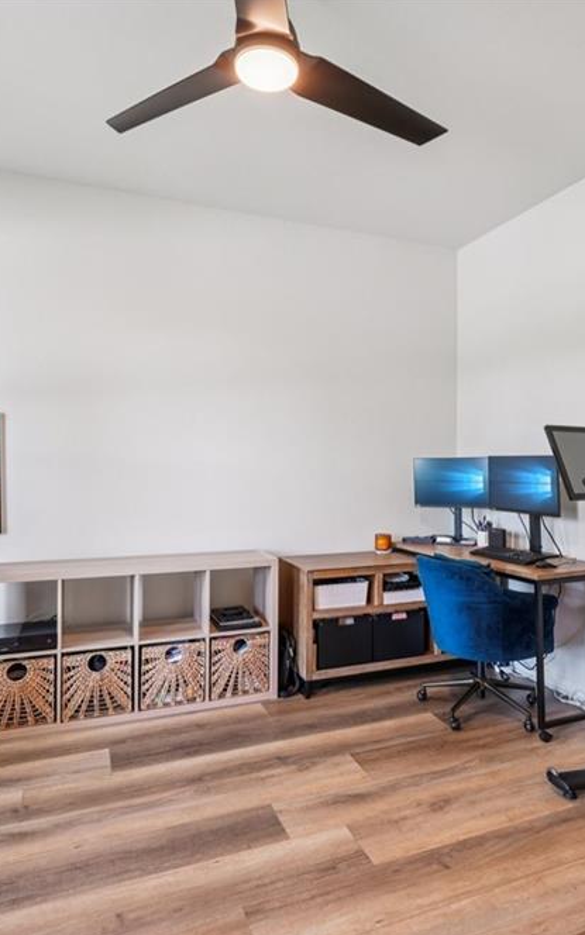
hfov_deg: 54.9
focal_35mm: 22
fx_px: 561
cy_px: 475
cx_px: 328
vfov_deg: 79.6
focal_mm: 14
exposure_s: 1/6
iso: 400
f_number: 8
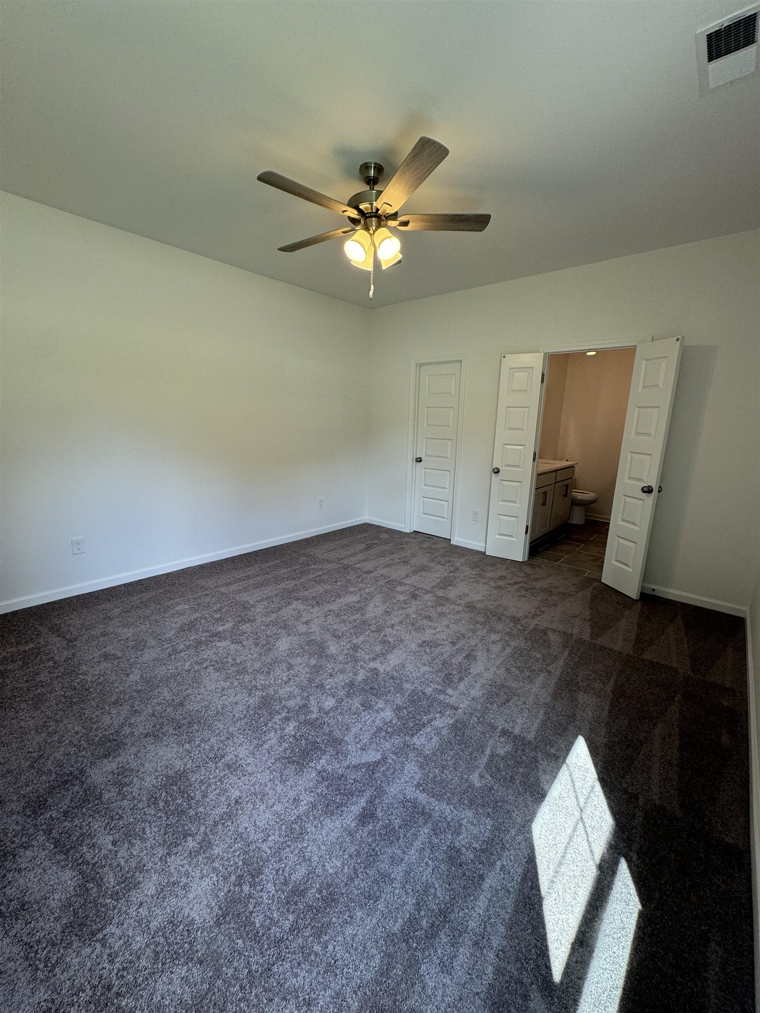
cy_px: 506
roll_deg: -0.8
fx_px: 410
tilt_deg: -12.2
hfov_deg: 85.7
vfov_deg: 102.1
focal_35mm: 14
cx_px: 380
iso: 125
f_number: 2.2
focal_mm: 2.22
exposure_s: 1/120
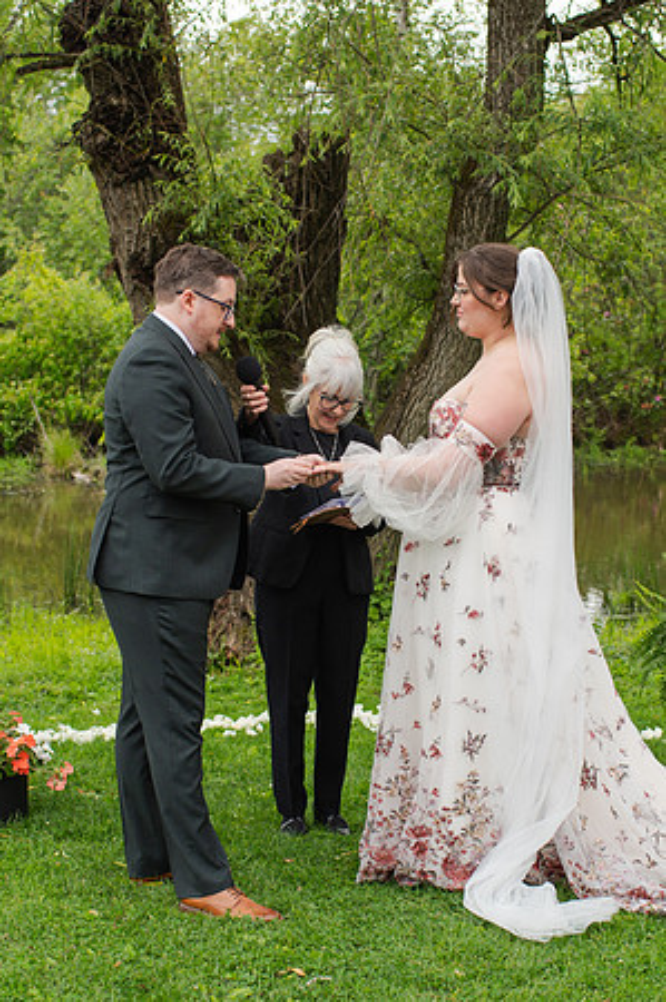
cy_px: 575
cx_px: 328
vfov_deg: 30.1
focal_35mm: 67
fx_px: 1863
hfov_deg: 20.3
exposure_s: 1/500
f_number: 3.5
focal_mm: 35
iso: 110
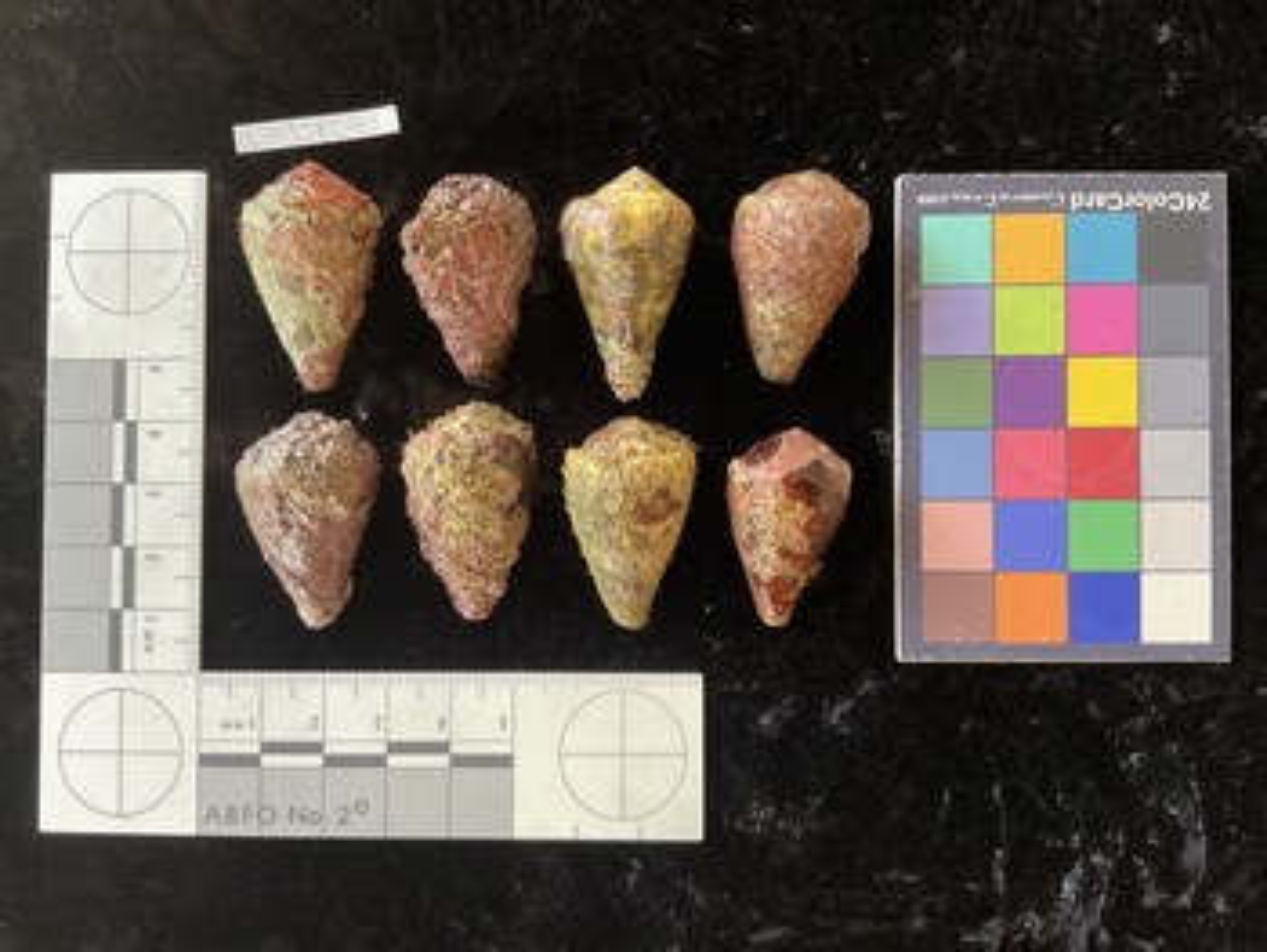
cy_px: 476
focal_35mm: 29
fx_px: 1062
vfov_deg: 48.3
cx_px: 634
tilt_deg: -88.2
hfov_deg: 61.6
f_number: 1.8
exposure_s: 1/60
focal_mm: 3
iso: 100
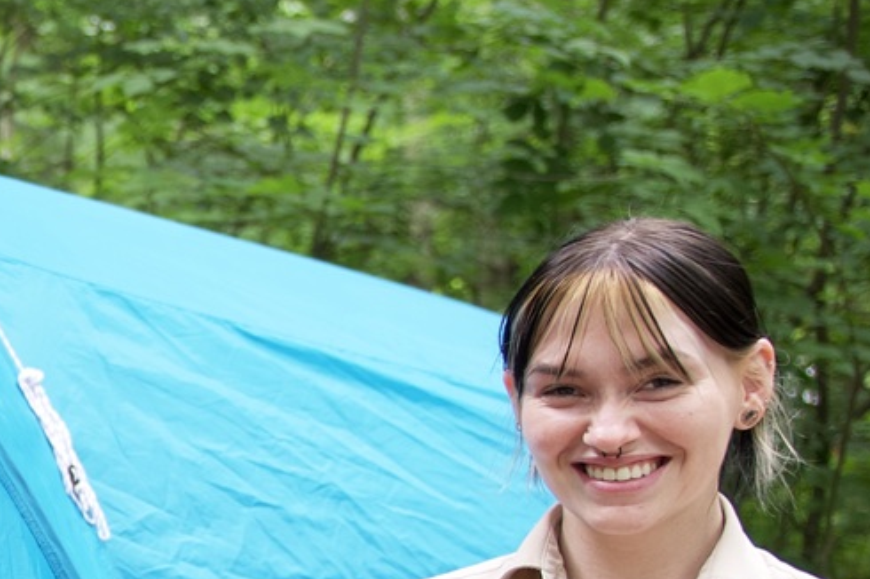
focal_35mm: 98
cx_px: -440
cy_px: 607
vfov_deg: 13.7
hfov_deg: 18.4
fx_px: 2367
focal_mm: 24
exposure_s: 1/200
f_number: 2.8
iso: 320
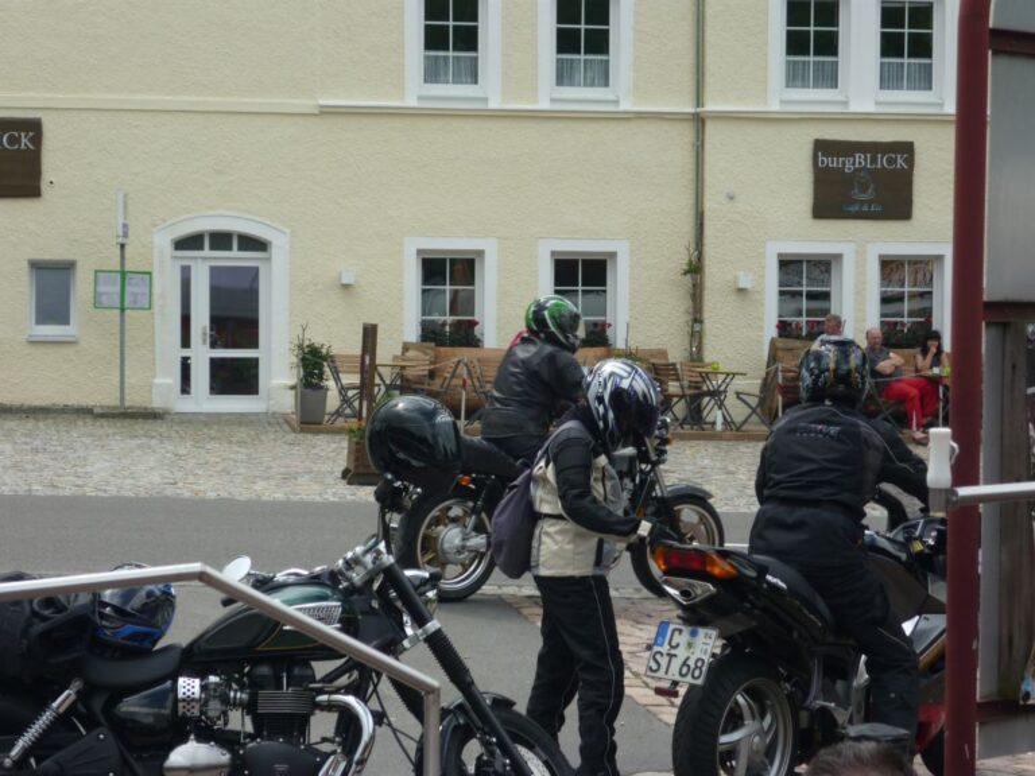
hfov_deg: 22.8
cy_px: 388
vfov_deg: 17.2
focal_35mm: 86
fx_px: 2571
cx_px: 518
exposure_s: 1/400
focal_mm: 14.2
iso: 80
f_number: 4.4
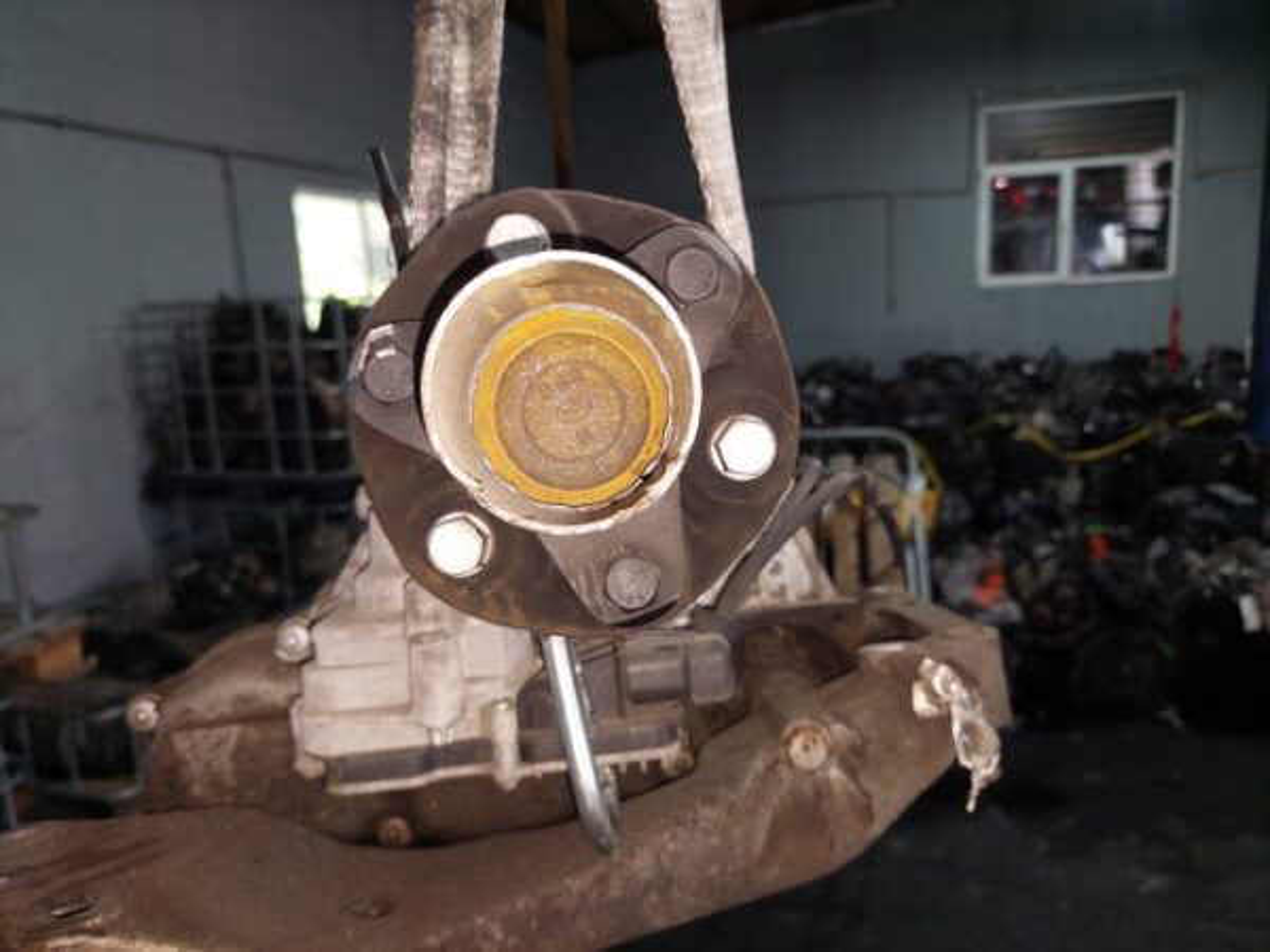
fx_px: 917
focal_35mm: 25
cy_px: 476
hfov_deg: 69.4
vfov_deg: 54.9
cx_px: 635
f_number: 1.8
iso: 250
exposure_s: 1/100
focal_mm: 5.23
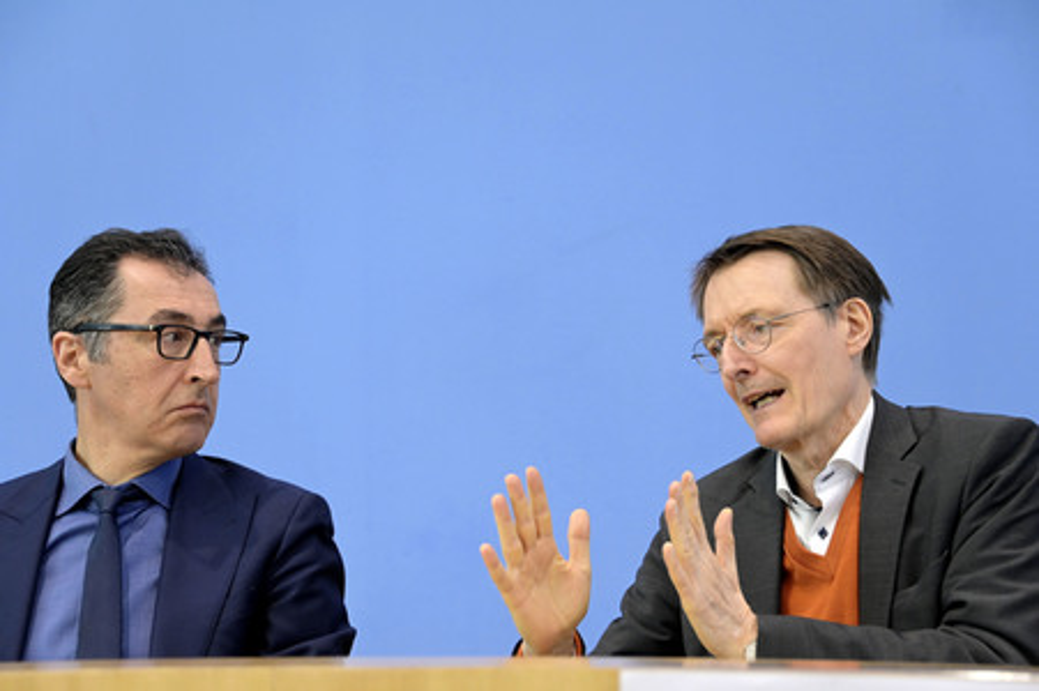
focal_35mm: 90
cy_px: 346
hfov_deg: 22.6
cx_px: 520
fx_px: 2596
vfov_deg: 15.2
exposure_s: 1/500
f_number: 5.3
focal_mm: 90
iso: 3200
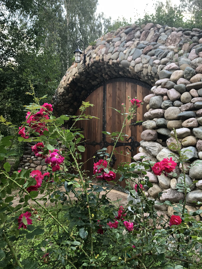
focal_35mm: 28
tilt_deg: +2.0
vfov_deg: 63.4
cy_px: 134
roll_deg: -1.1
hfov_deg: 49.7
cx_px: 101
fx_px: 218
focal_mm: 3.99
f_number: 1.8
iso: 160
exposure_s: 1/60
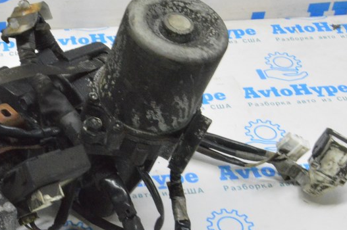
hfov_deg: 27.6
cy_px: 116
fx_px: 674
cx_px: 22
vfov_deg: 19.4
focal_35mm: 70
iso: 6400
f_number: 20
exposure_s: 1/15
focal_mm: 24
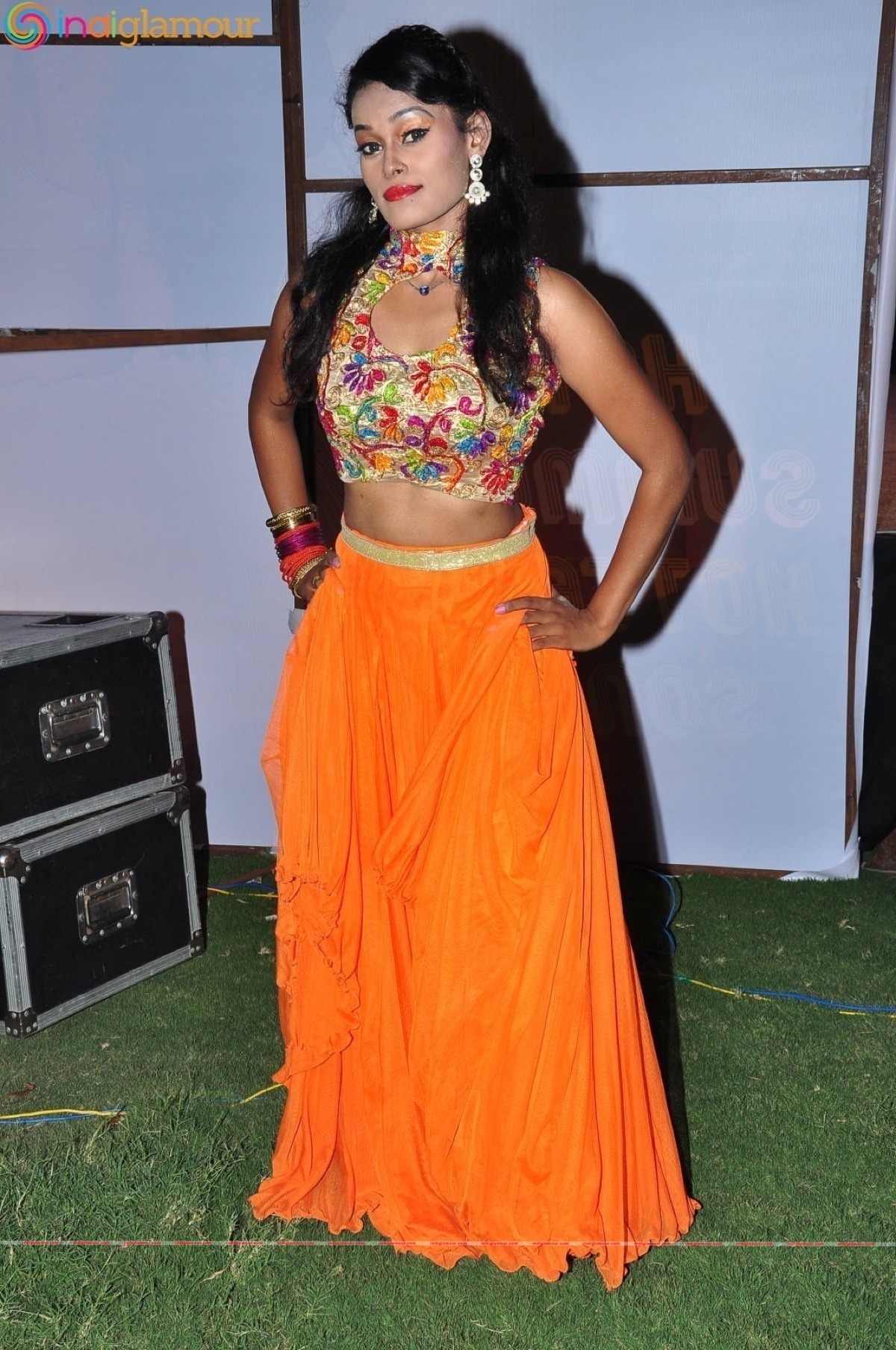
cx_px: 448
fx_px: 1910
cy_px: 675
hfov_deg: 26.4
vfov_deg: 38.9
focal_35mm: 51
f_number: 10
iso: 400
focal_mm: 34
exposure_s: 1/125
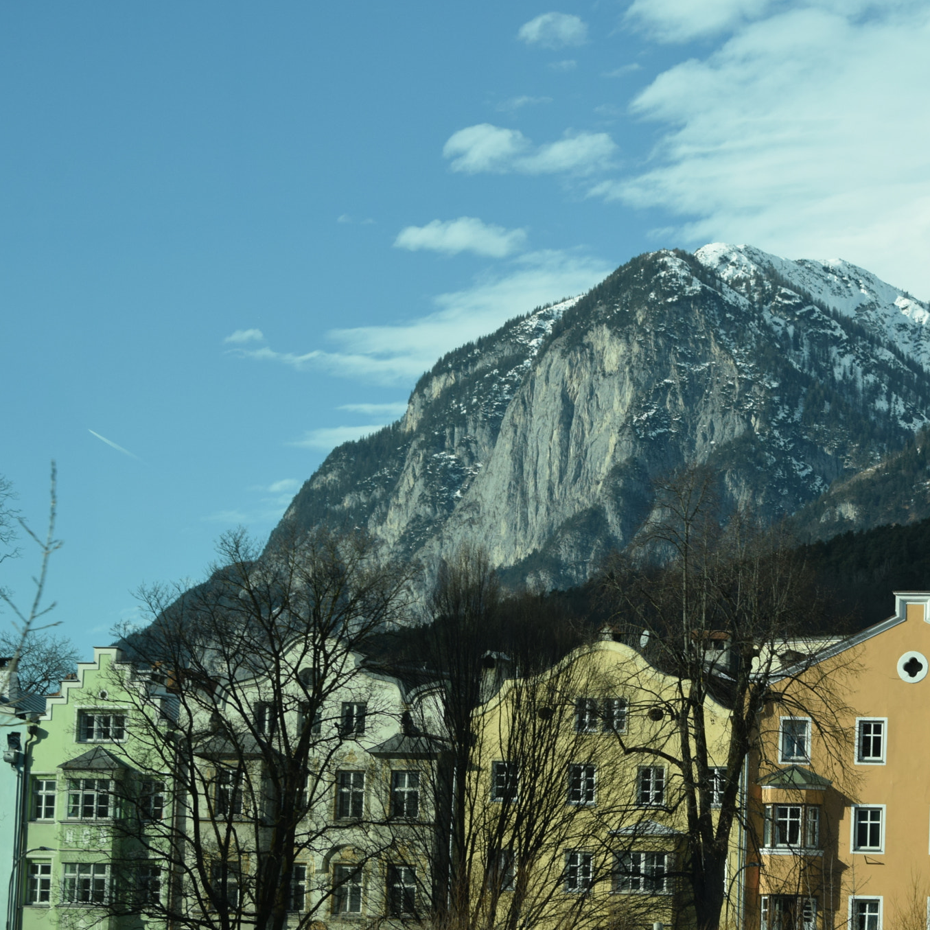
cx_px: 653
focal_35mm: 131
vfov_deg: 13.3
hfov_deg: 13.3
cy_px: 464
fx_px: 3982
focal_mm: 68
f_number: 8
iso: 320
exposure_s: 1/250
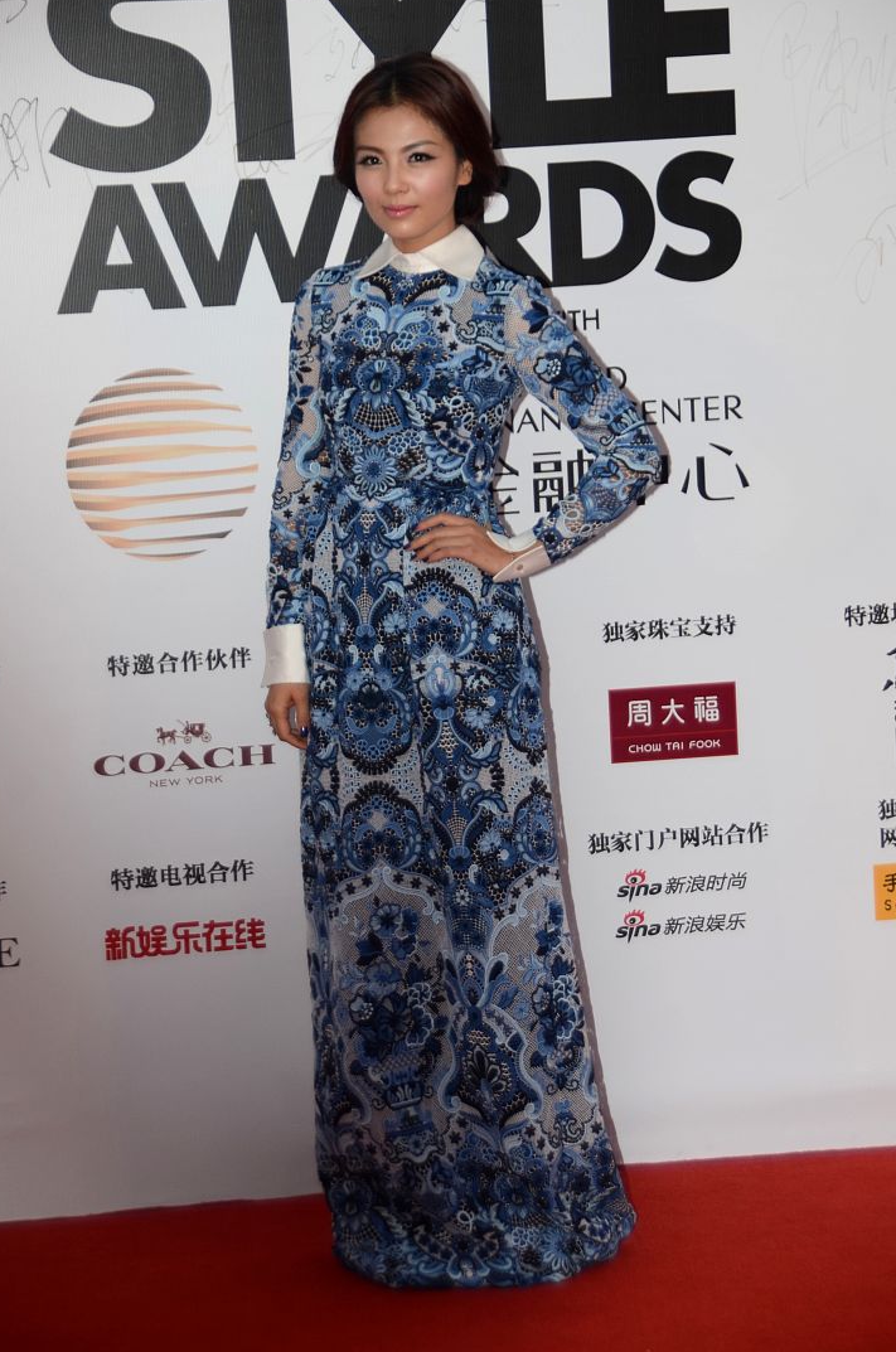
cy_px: 638
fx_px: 5344
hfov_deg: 9.6
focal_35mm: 143
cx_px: 429
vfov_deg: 14.4
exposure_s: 1/160
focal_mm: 85
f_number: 5.6
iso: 200
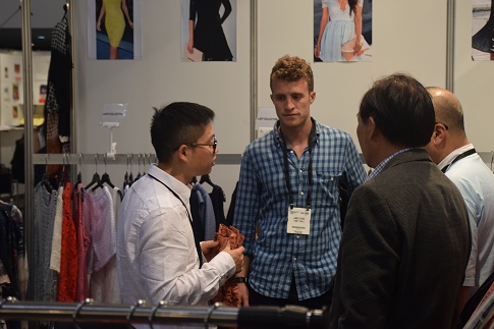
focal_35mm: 78
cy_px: 143
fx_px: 1070
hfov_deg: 26.0
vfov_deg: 17.5
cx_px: 293
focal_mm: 42
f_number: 4.5
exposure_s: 1/60
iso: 560
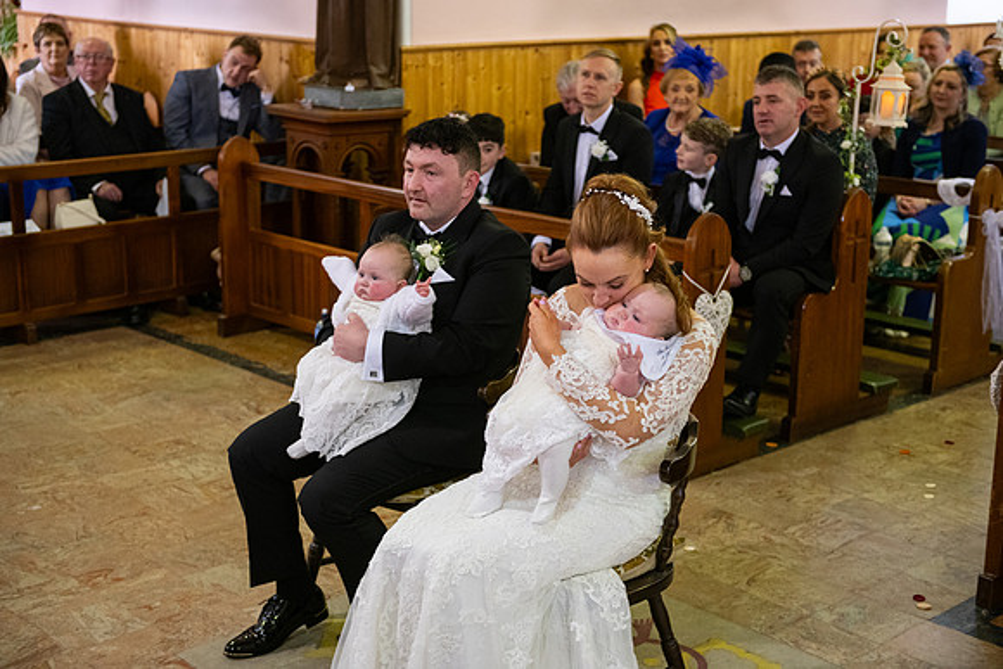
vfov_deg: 24.6
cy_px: 334
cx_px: 502
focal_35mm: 55
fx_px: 1533
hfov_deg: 36.2
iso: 1250
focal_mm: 55
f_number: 3.5
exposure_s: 1/160
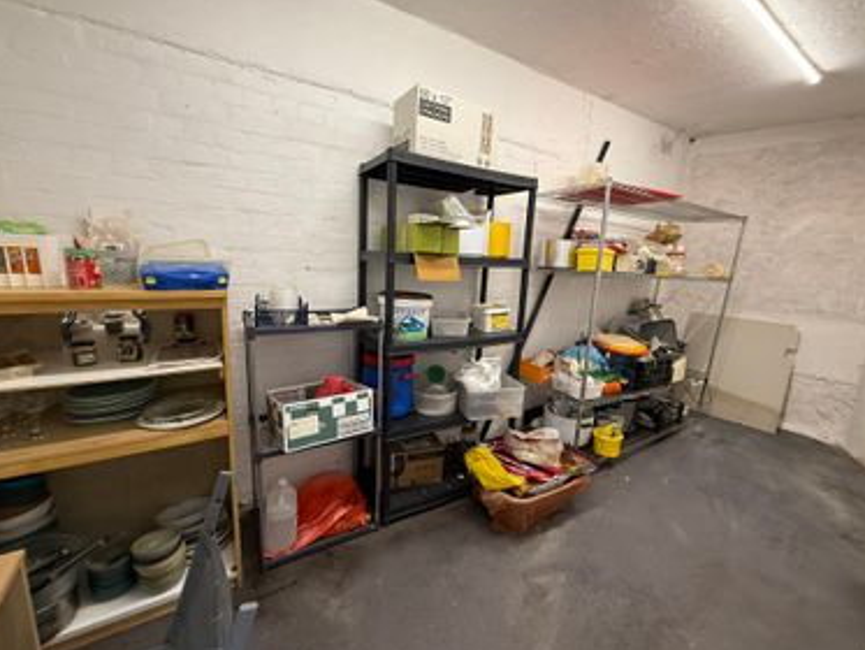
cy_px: 323
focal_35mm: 15
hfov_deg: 98.1
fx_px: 375
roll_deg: -4.9
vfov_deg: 81.8
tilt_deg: -9.9
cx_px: 445
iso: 200
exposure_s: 1/50
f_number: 2.2
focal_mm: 2.22
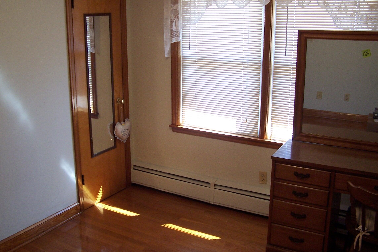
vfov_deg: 33.4
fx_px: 420
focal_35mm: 40
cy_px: 123
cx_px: 188
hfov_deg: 48.5
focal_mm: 6.3
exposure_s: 1/20
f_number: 2.8
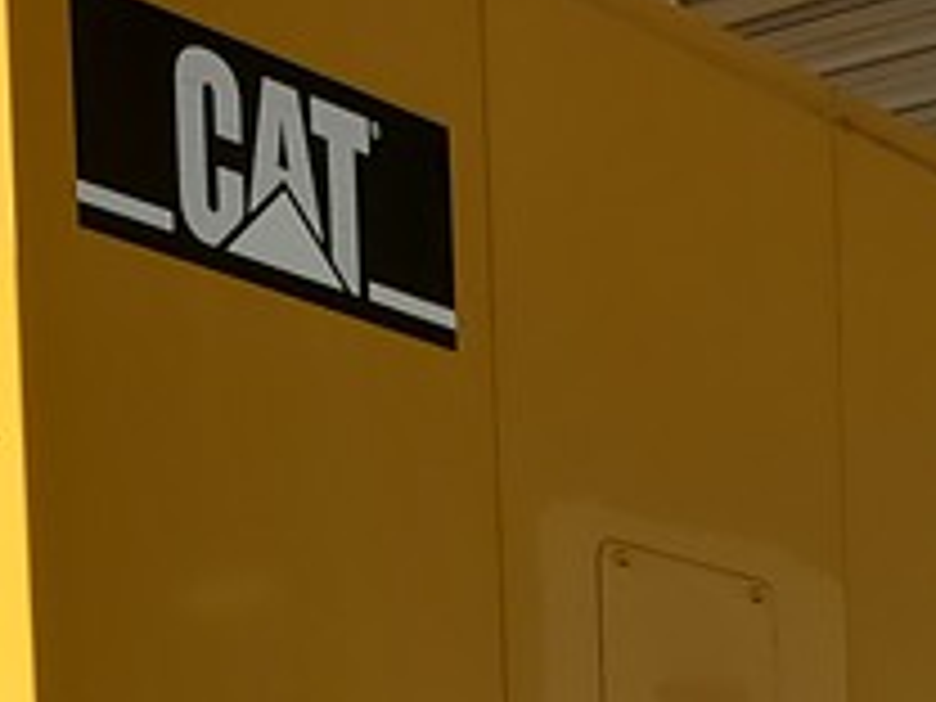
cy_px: 1395
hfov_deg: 15.4
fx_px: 3461
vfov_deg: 10.6
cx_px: 490
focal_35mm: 128
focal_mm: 4.3
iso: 50
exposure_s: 1/541
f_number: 2.4
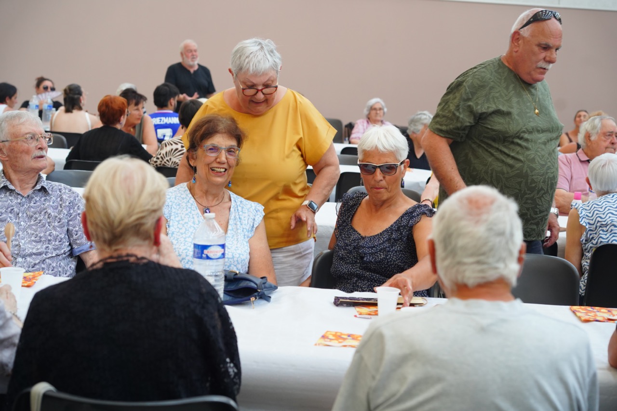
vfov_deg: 23.3
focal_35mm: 58
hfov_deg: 34.4
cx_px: 308
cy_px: 206
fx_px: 997
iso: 2000
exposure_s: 1/125
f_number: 4
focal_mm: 58.2
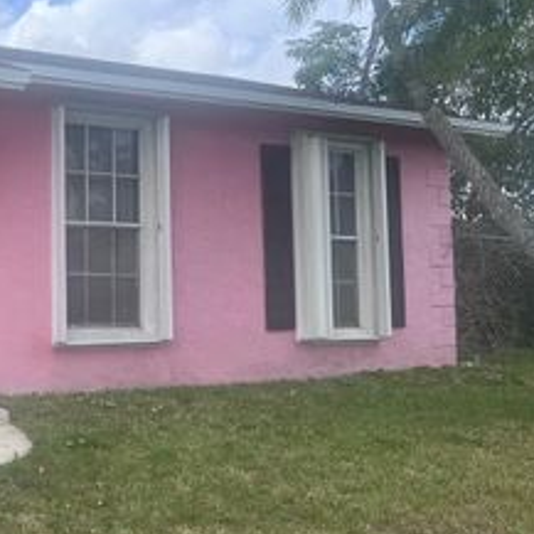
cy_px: 237
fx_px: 925
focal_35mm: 53
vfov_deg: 32.2
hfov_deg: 30.0
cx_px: -2
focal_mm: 5.7
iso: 50
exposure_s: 1/3968
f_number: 1.5
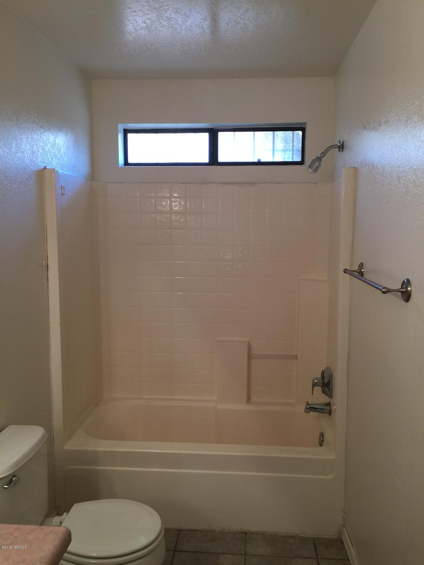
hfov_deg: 48.2
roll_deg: -0.3
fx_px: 474
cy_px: 282
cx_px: 212
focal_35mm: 29
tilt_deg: -7.9
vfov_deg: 61.7
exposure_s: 1/30
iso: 32
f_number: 2.2
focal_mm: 4.15
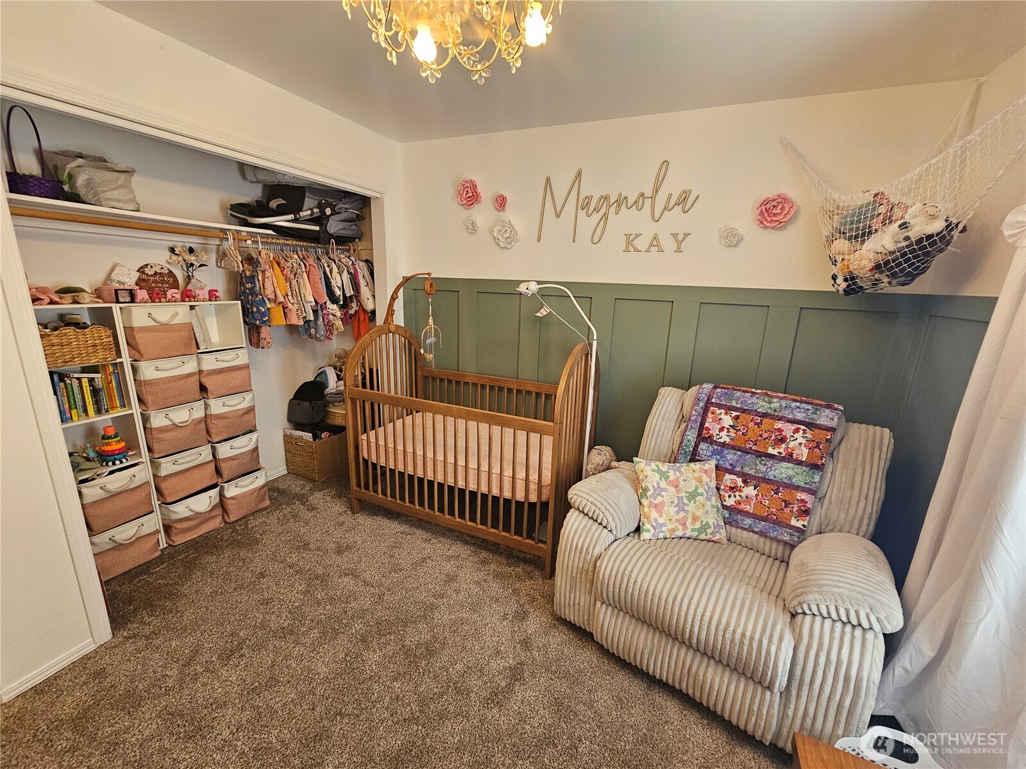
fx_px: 385
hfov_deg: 106.2
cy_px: 384
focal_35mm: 13
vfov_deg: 89.9
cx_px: 513
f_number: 2.2
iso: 200
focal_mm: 2.2
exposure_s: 1/77.4
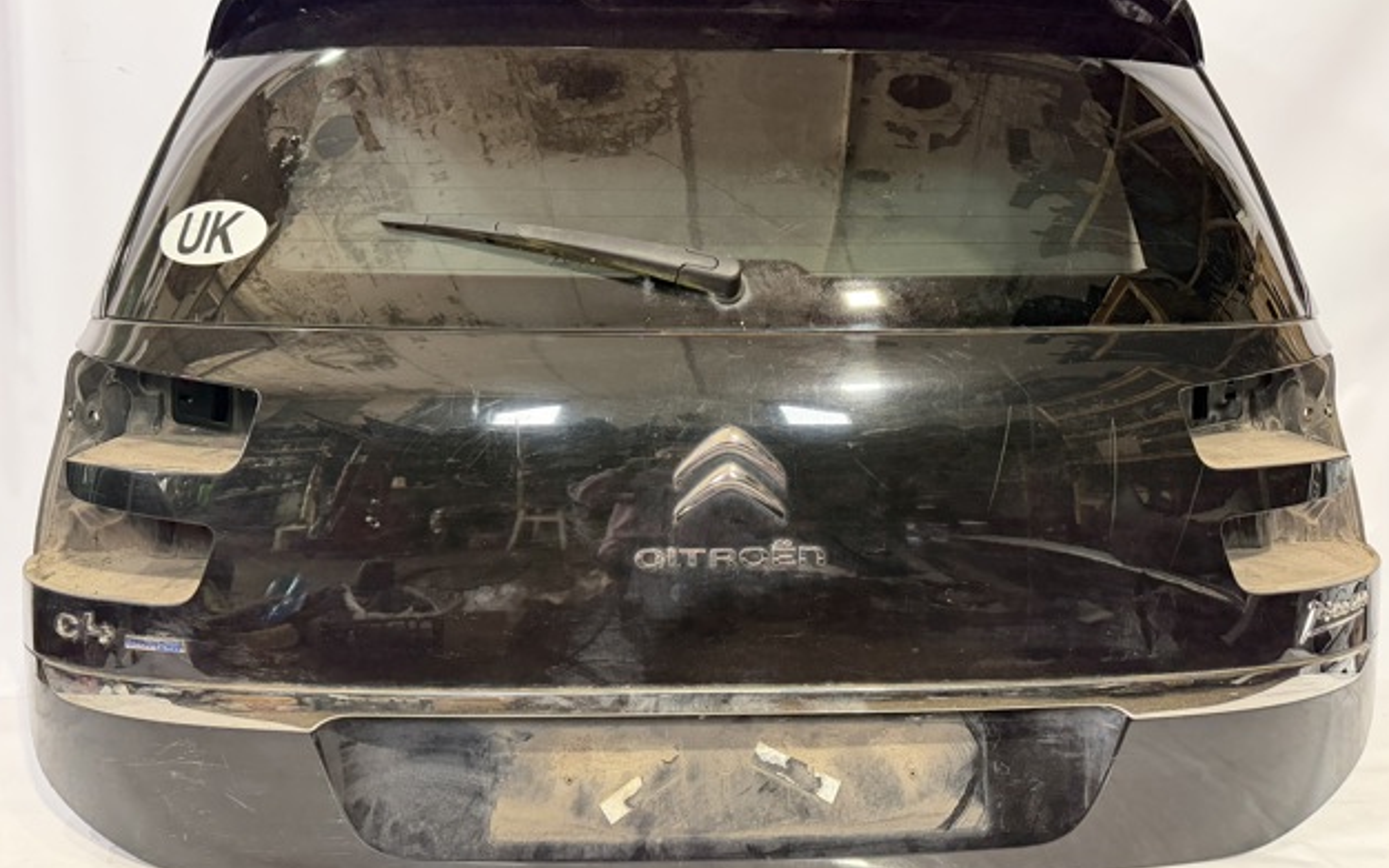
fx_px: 984
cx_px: 708
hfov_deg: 70.4
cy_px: 417
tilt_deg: -10.1
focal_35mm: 26
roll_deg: -0.6
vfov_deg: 47.6
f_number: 1.78
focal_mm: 6.76
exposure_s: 1/50
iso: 320
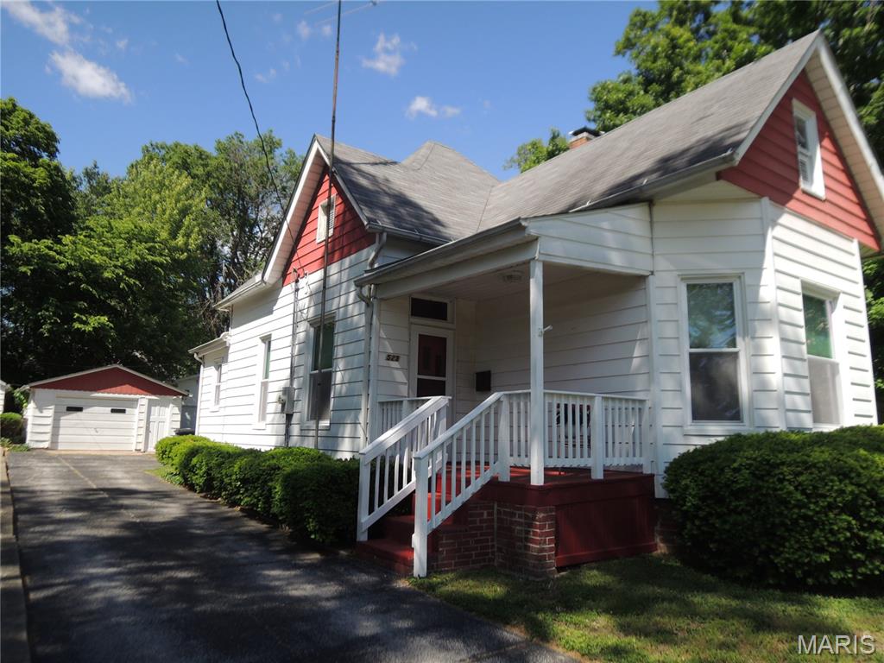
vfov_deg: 56.8
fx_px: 613
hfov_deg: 71.6
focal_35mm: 24
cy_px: 332
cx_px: 442
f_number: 2.8
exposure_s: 1/1000
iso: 100
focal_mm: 4.3
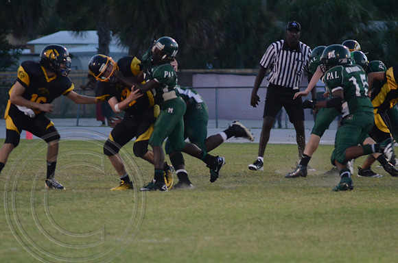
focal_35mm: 360
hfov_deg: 5.7
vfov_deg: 3.8
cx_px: 199
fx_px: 3971
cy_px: 132
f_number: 5.6
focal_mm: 240
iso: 3200
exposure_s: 1/320
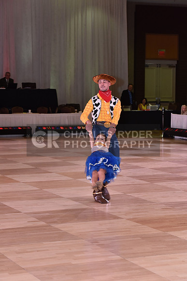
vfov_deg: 20.4
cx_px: 94
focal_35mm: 100
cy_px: 140
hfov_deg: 13.7
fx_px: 779
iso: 1600
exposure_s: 1/250
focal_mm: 100
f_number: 6.3
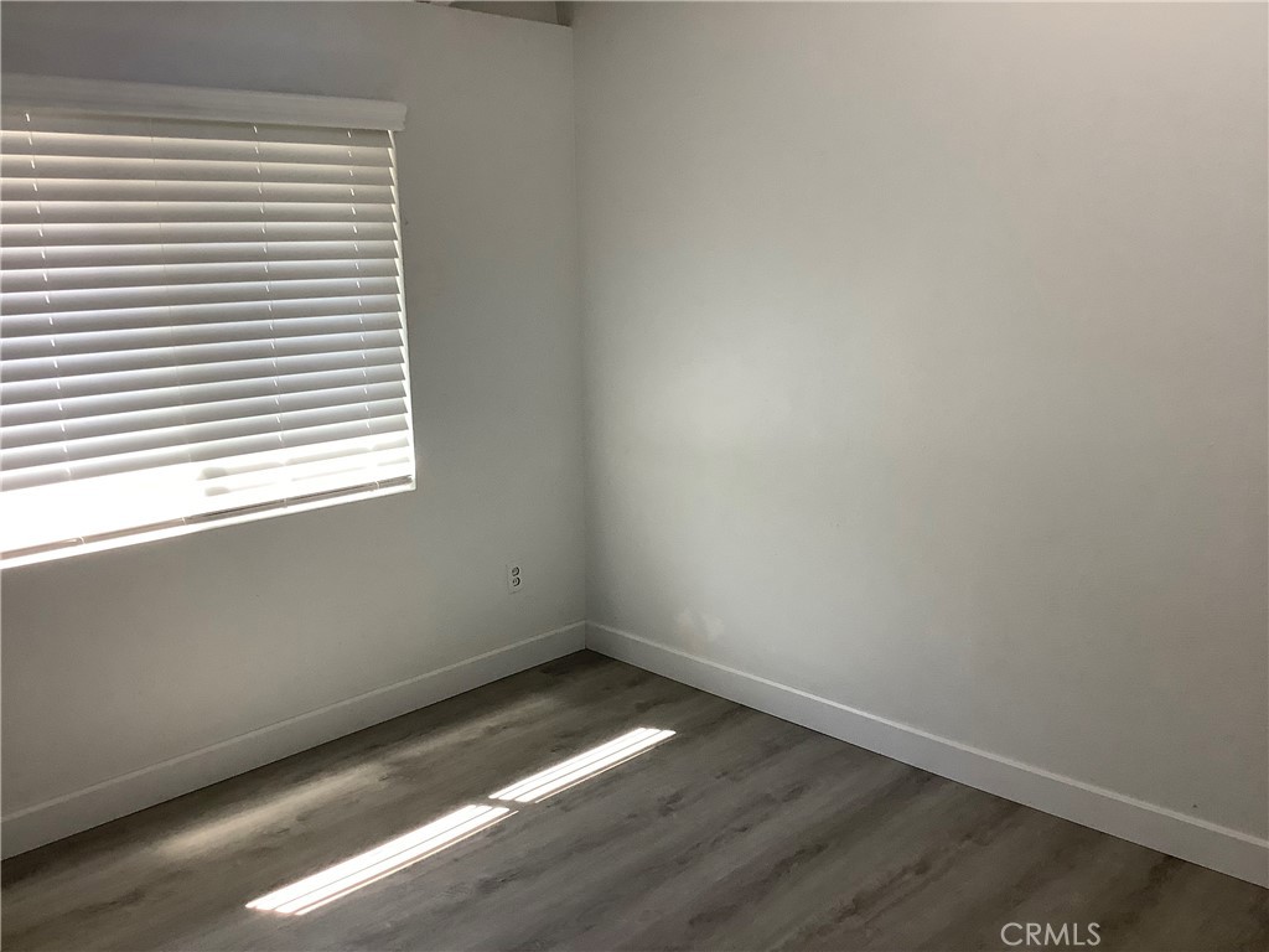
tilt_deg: -12.0
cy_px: 476
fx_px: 1136
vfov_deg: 45.4
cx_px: 634
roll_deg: +1.6
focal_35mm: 31
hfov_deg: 58.4
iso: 100
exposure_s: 1/120
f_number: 2.4
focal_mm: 3.3
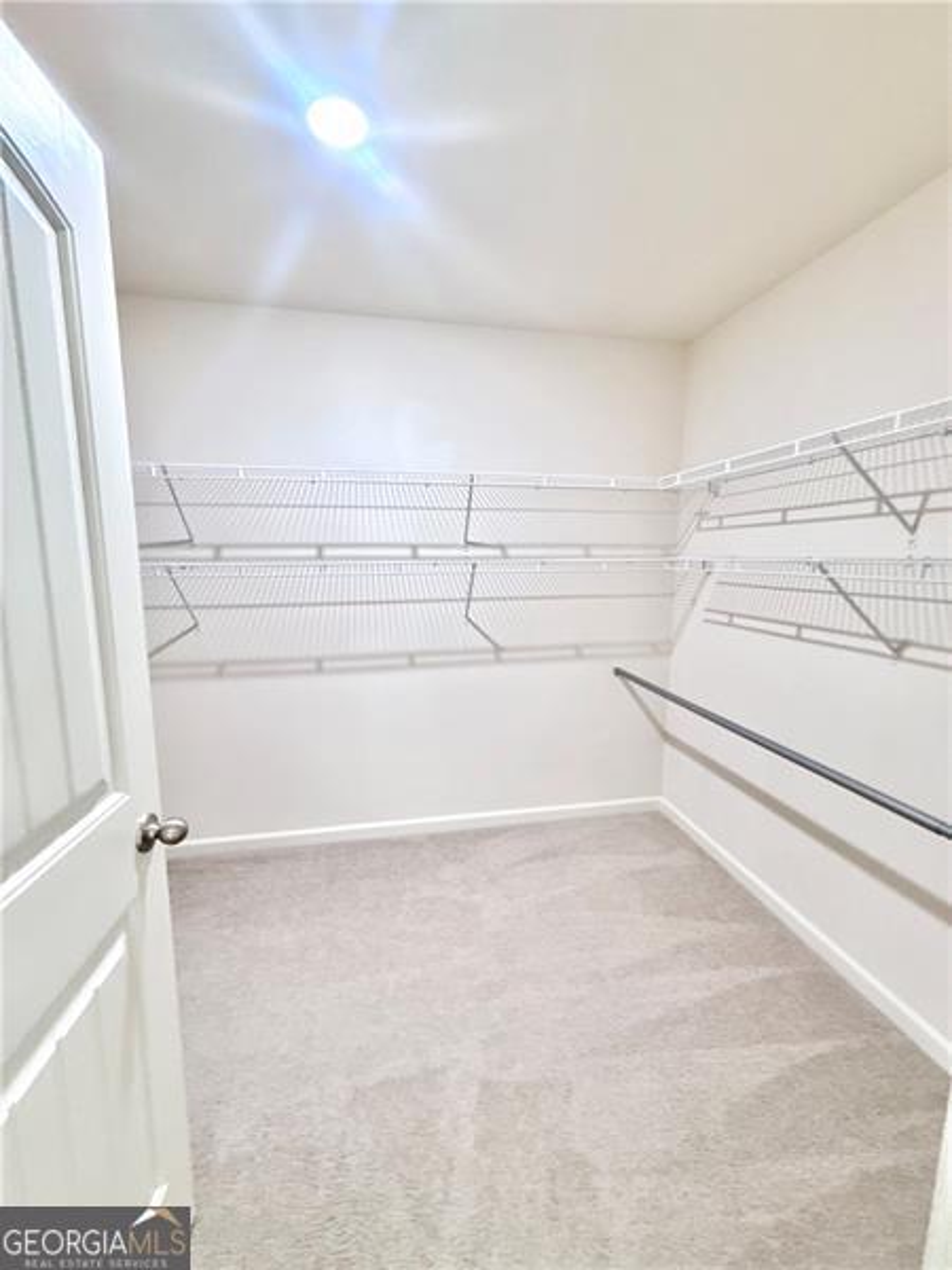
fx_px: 513
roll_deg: -1.8
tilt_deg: -10.2
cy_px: 635
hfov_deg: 85.7
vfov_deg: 102.1
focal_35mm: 14
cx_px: 476
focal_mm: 2.22
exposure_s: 1/60
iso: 500
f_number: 2.2
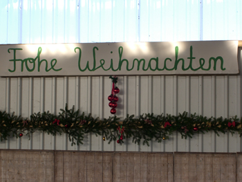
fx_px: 665
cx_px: 121
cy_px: 91
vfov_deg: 15.6
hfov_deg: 20.6
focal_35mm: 95
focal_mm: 19.7
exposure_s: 1/125
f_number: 4.8
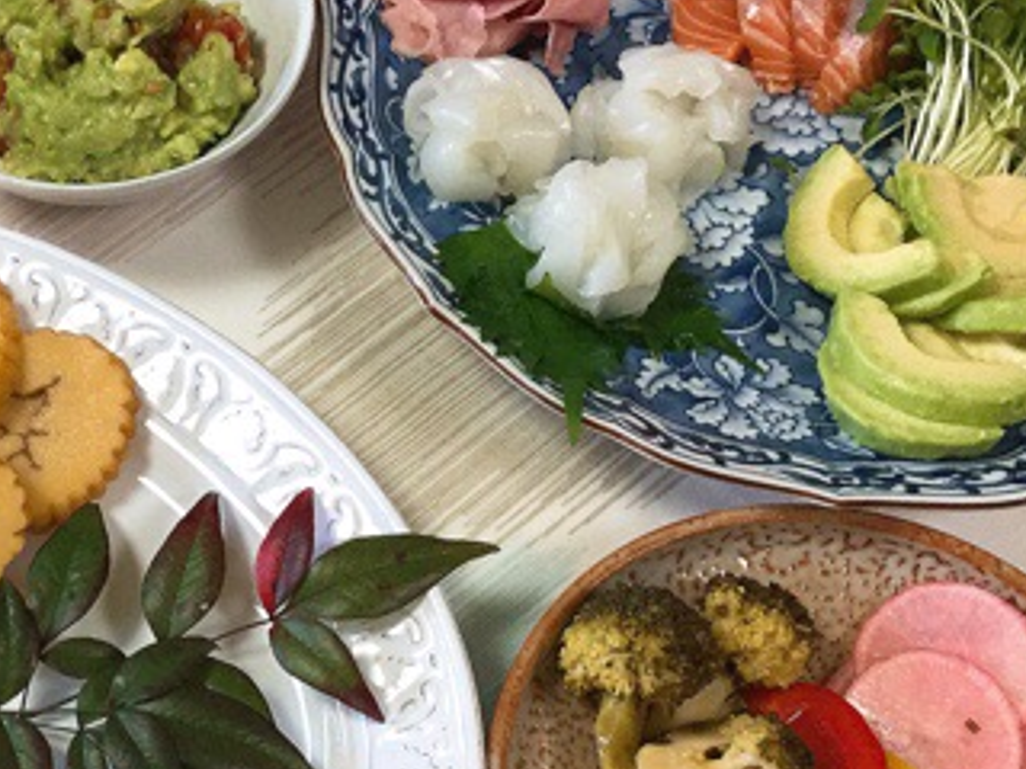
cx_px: 141
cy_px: 401
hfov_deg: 30.1
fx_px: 1838
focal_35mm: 62
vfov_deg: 23.6
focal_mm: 3.3
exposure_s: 1/30
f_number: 2.4
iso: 40
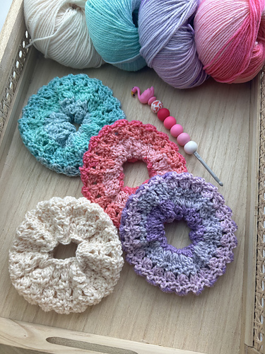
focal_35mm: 26
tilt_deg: -72.8
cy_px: 177
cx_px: 132
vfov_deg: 67.3
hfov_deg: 53.1
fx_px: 265
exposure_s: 1/329
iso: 50
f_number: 1.5
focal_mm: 5.7
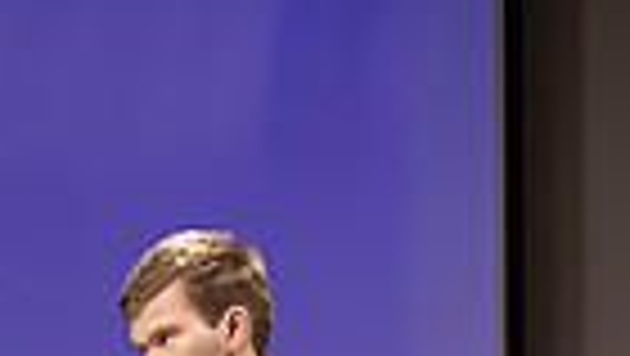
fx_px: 3711
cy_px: 919
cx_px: -14
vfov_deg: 5.3
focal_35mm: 222
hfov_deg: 9.6
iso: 800
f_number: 4
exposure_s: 1/80
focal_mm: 66
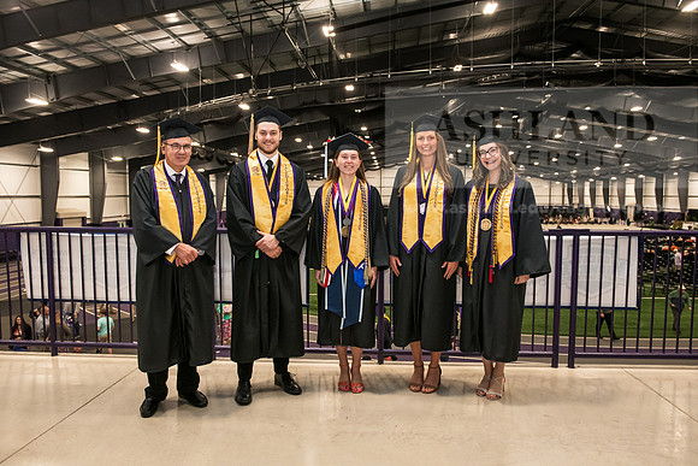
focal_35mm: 28
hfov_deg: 65.5
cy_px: 233
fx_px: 543
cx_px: 349
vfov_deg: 46.4
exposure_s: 1/200
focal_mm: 28
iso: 2500
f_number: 4.5
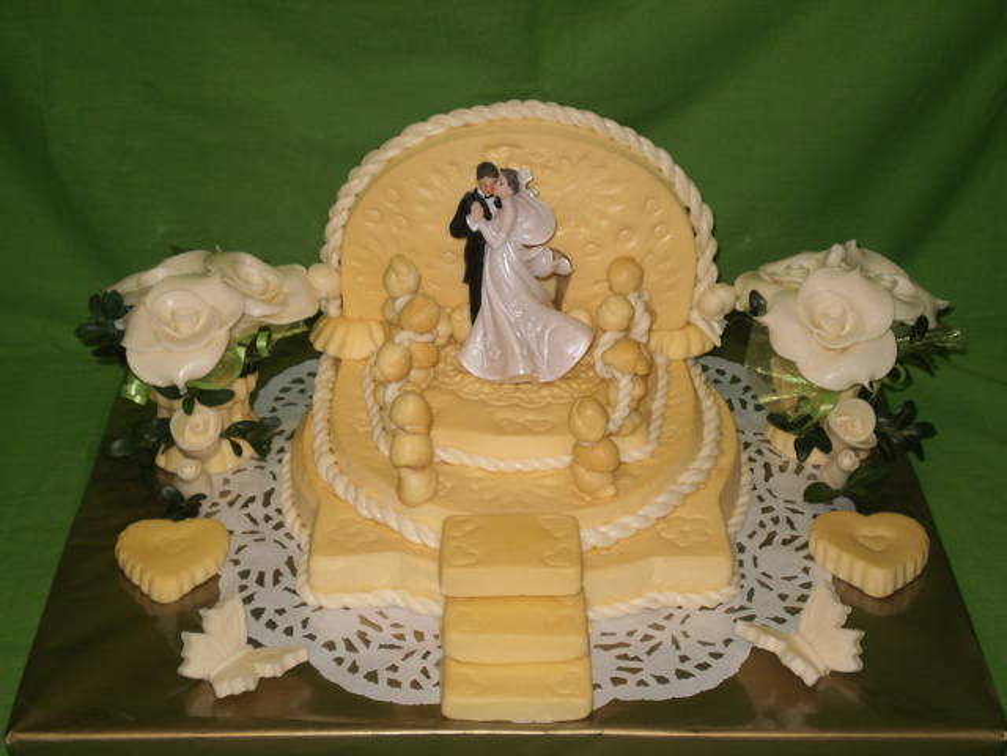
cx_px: 504
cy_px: 378
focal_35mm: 62
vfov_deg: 23.7
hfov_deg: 31.2
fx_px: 1804
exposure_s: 1/40
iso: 100
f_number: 4.2
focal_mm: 10.3
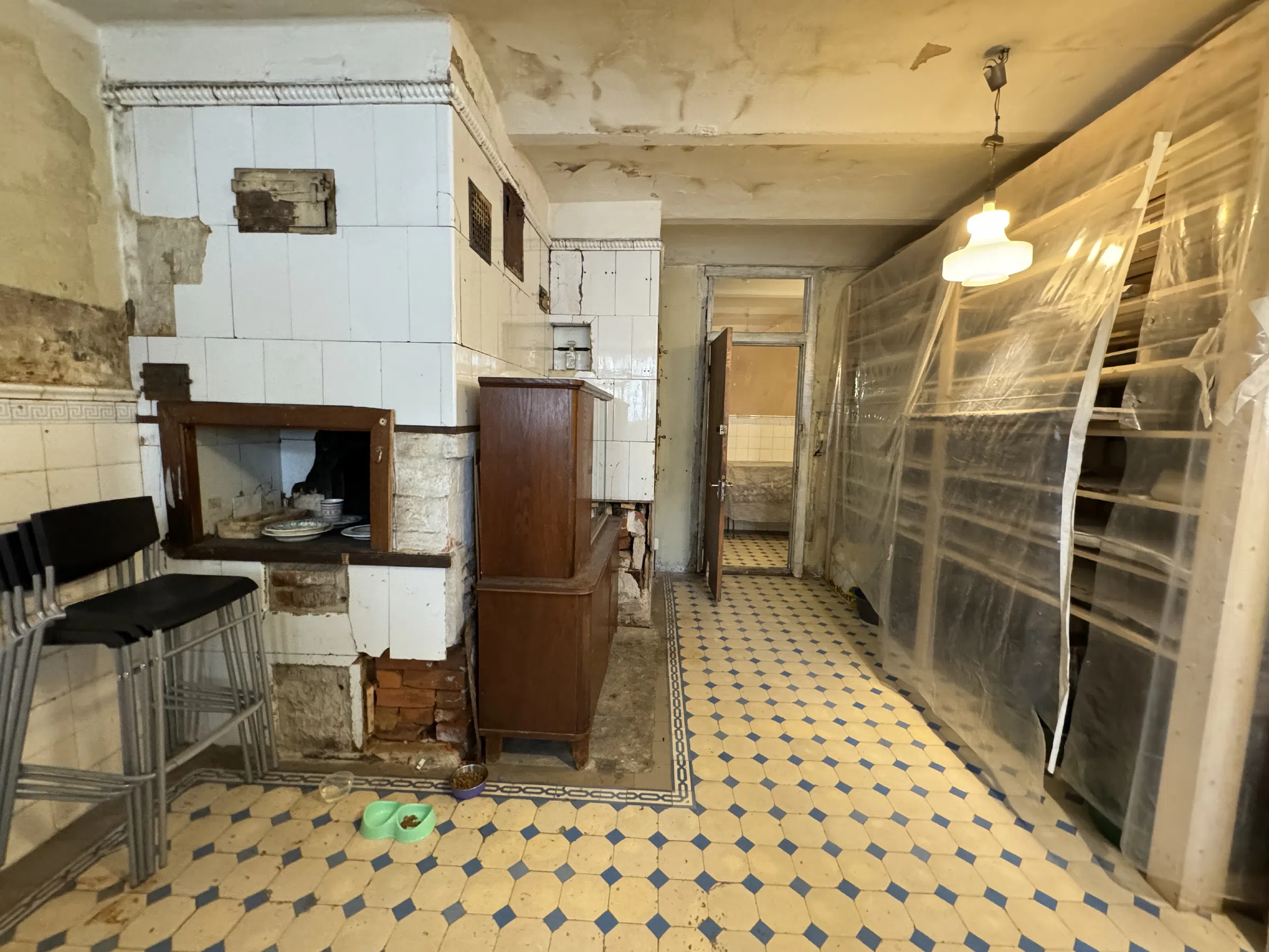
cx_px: 634
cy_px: 476
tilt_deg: -6.1
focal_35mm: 14
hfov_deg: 102.1
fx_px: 513
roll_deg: -1.6
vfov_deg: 85.7
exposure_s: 1/50
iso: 1000
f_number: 2.2
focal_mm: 2.22
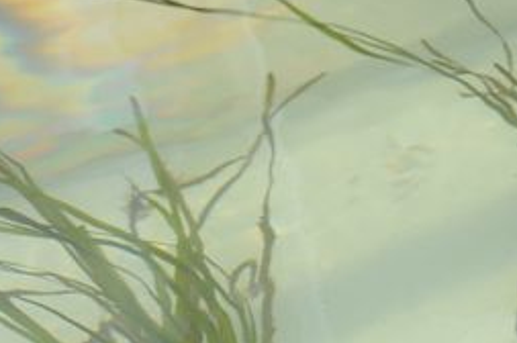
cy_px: 477
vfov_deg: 11.6
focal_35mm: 114
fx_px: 1635
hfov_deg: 16.3
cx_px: 795
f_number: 8
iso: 100
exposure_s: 1/250
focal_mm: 24
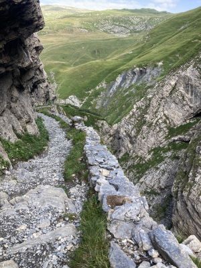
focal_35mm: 28
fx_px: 217
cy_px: 134
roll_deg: -2.5
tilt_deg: -18.5
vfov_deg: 63.4
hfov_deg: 49.7
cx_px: 100
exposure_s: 1/252
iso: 20
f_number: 1.8
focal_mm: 3.99
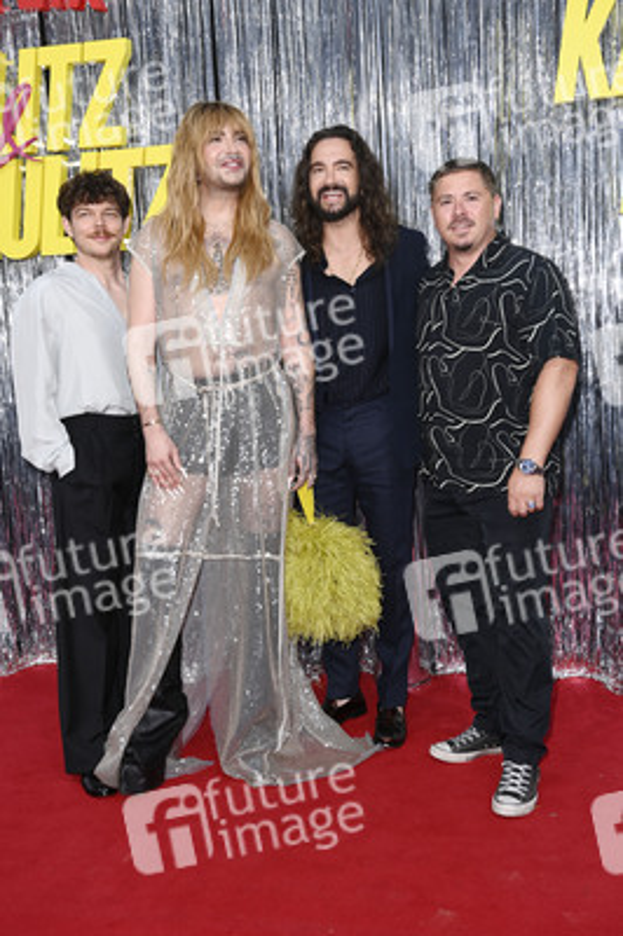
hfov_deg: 30.5
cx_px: 312
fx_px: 1144
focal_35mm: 44
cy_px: 468
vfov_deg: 44.5
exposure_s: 1/250
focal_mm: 44
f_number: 5.6
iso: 400
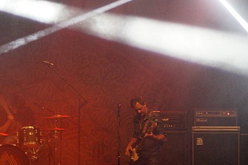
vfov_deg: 3.7
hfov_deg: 5.5
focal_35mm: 374
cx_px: 32
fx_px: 2577
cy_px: 121
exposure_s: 1/50
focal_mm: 140
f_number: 4.5
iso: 3200
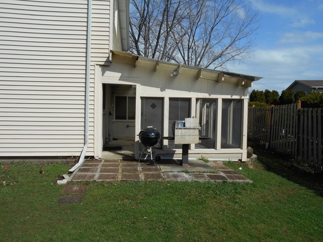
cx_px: 162
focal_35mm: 26
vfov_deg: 53.1
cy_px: 121
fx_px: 243
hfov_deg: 67.3
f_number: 3.2
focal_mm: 4.6
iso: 80
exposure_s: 1/1600
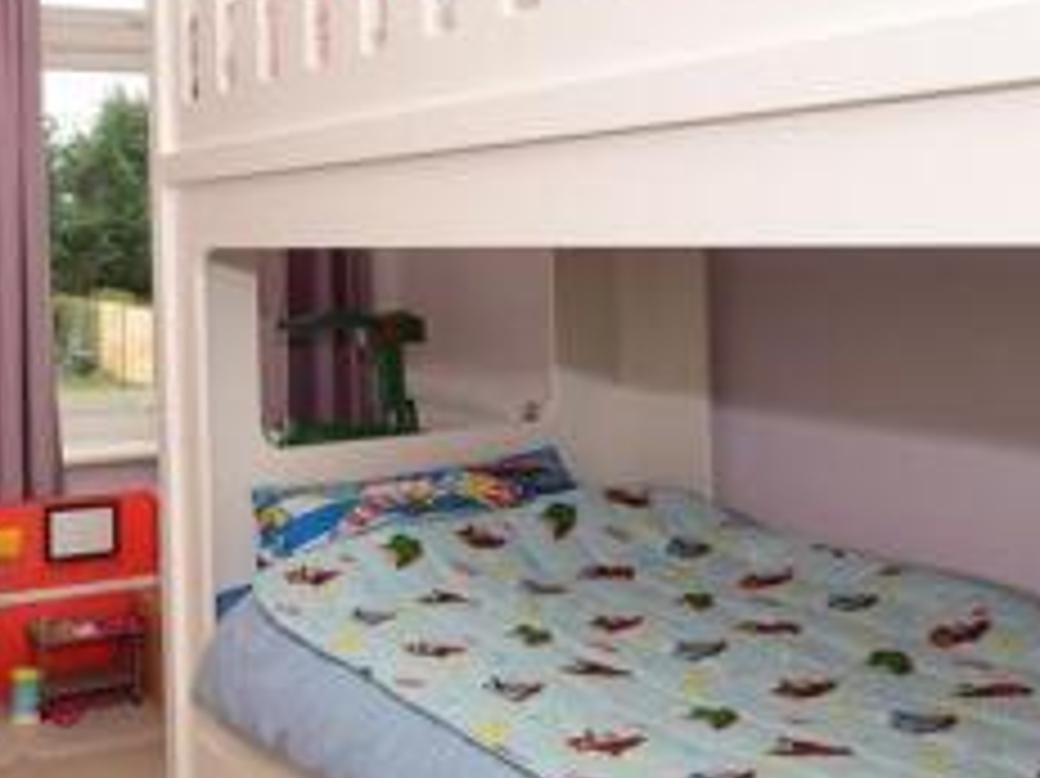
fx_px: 1231
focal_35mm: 41
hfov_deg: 43.7
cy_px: 196
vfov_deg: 34.4
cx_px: 216
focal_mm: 10
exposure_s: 1/25
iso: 400
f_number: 7.1
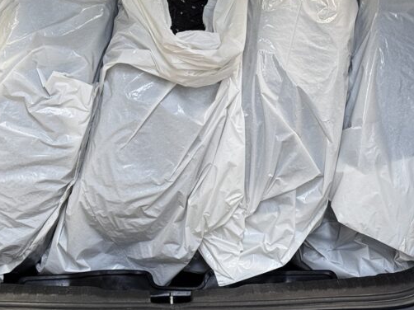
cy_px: 109
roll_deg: +0.4
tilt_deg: -14.1
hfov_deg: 20.0
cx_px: 177
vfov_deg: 15.1
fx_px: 1171
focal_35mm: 98
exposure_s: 1/54
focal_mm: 6.76
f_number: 1.78
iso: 64
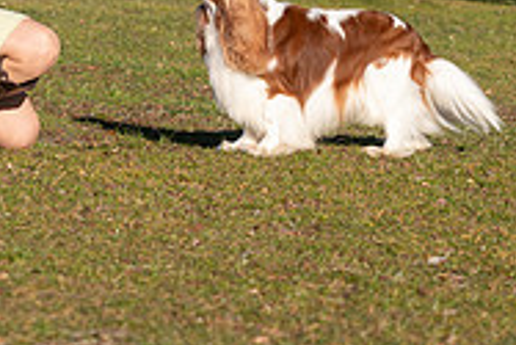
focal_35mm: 217
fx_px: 3113
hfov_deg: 9.5
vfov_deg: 6.3
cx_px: 240
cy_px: -73
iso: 100
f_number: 4.5
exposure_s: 1/1000
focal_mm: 70
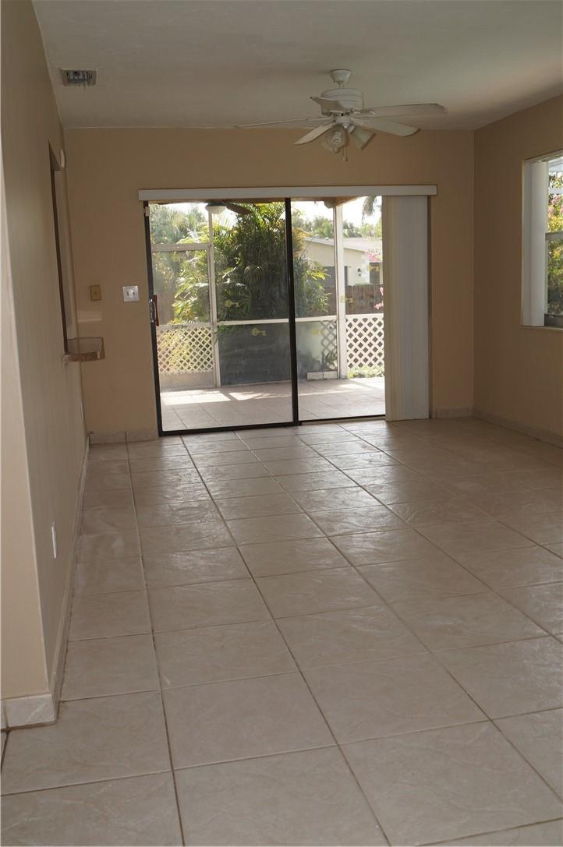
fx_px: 776
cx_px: 282
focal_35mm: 33
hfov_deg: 39.9
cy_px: 424
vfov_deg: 57.3
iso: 100
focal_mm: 22
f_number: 5.6
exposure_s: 1/100
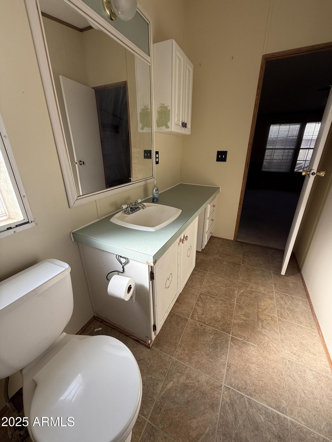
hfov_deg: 85.7
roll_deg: +1.3
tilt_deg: -19.8
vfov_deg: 102.1
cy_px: 221
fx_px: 179
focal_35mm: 14
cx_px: 166
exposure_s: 1/138
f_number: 2.2
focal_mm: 2.22
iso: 64
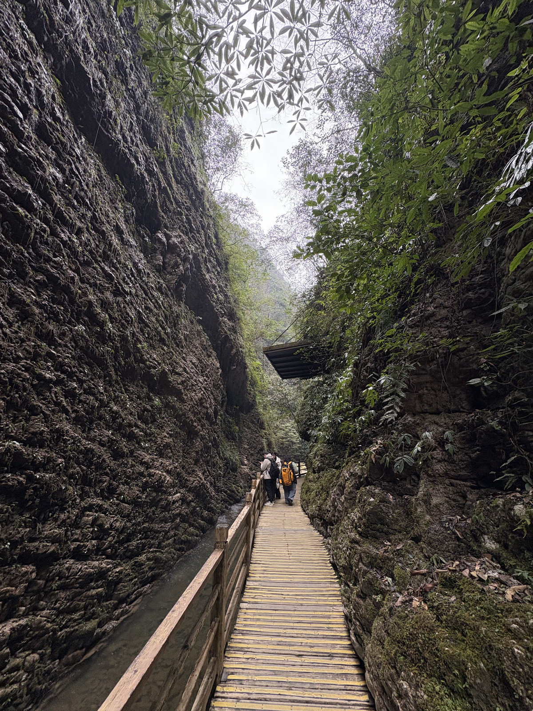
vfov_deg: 102.1
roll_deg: -0.3
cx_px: 266
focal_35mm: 14
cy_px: 356
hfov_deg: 85.7
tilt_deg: +16.9
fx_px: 287
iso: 40
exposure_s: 1/99
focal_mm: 2.22
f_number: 2.2
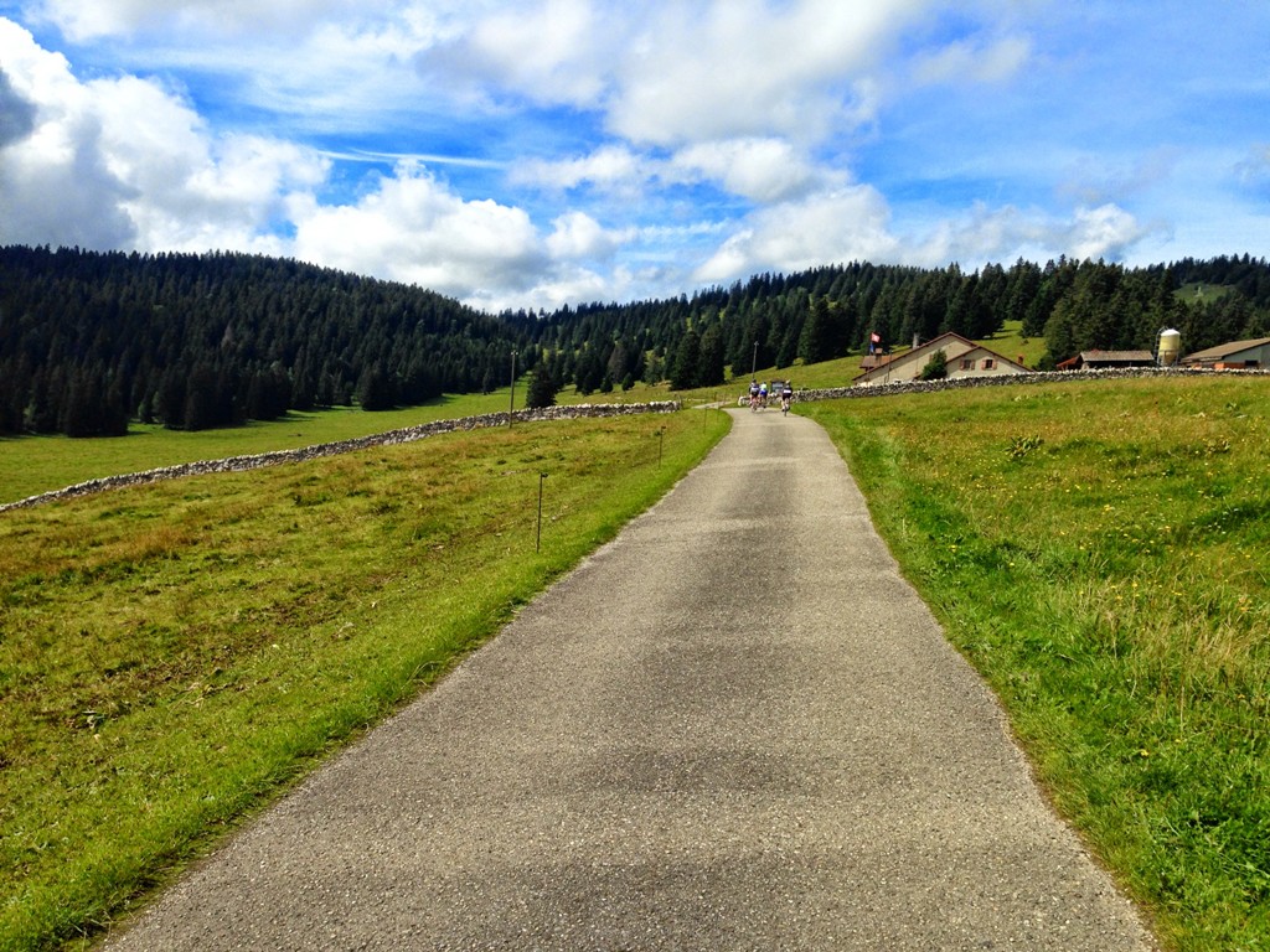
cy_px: 476
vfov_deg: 42.9
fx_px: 1211
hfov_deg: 55.4
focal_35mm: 33
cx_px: 635
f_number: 2.4
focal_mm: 4.12
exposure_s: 1/1938
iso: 50
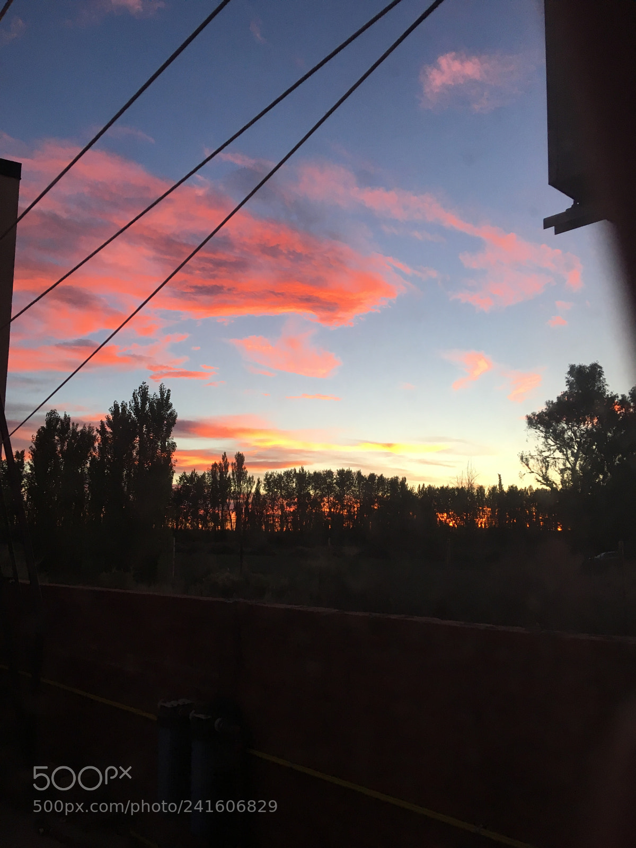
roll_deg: +0.0
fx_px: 710
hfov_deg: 48.2
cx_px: 318
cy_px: 424
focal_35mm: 29
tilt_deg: +8.3
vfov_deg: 61.7
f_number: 2.2
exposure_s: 1/33
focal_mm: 4.15
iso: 32
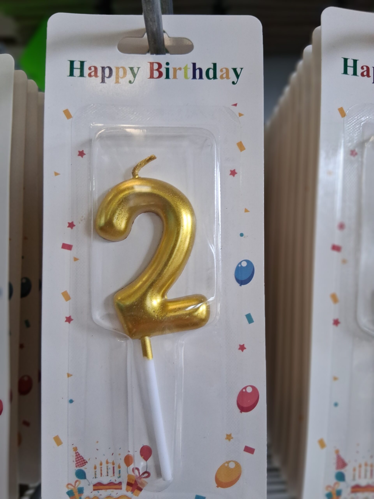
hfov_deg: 53.1
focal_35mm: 26
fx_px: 375
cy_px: 250
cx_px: 187
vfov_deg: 67.3
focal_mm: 3.98
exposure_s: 1/100
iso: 200
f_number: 1.8
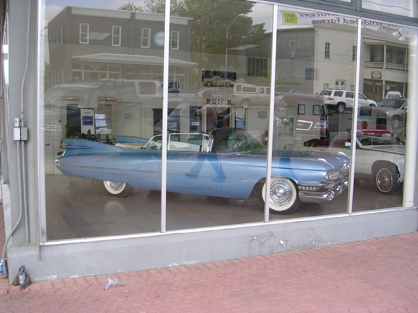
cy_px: 156
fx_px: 459
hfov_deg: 49.0
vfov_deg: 37.7
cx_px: 209
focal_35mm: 38
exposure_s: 1/170
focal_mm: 5.8
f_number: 2.8
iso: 50
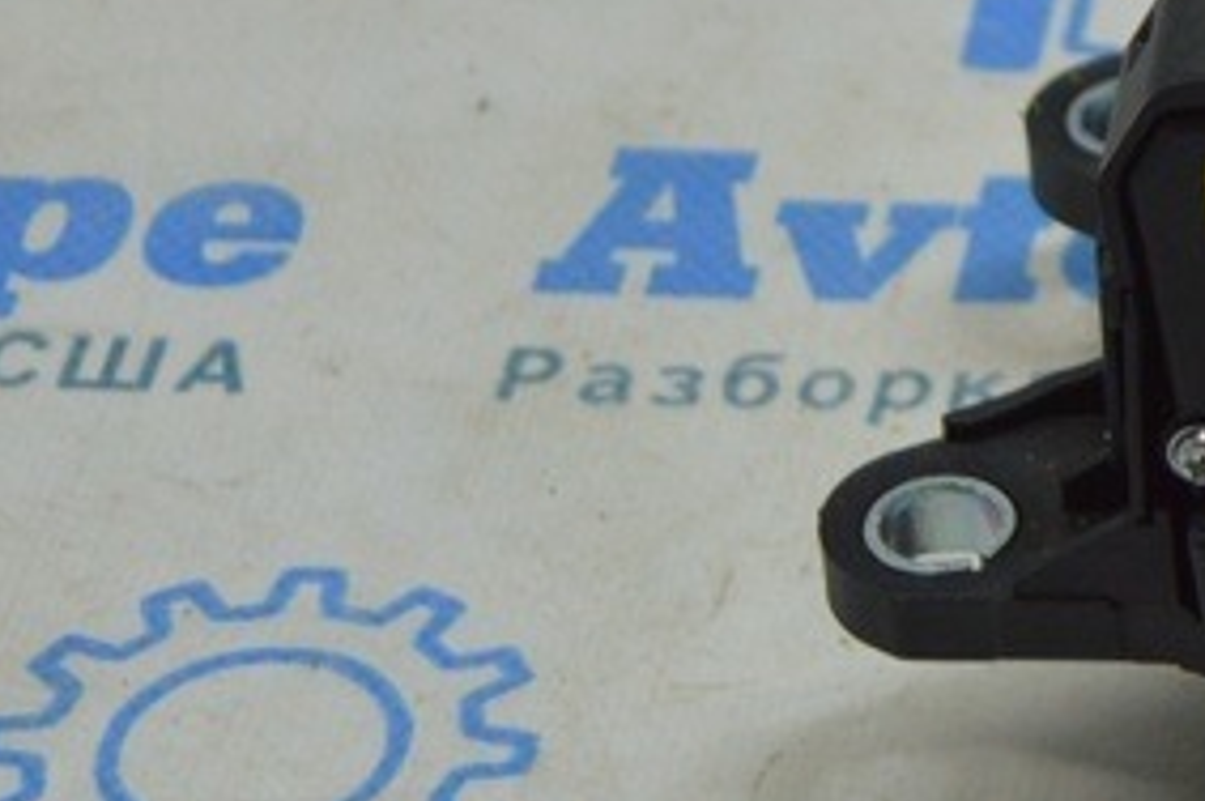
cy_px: -62
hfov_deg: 8.8
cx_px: 1899
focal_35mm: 228
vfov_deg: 6.0
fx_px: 7623
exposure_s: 1/40
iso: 400
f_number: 5.6
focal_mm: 42
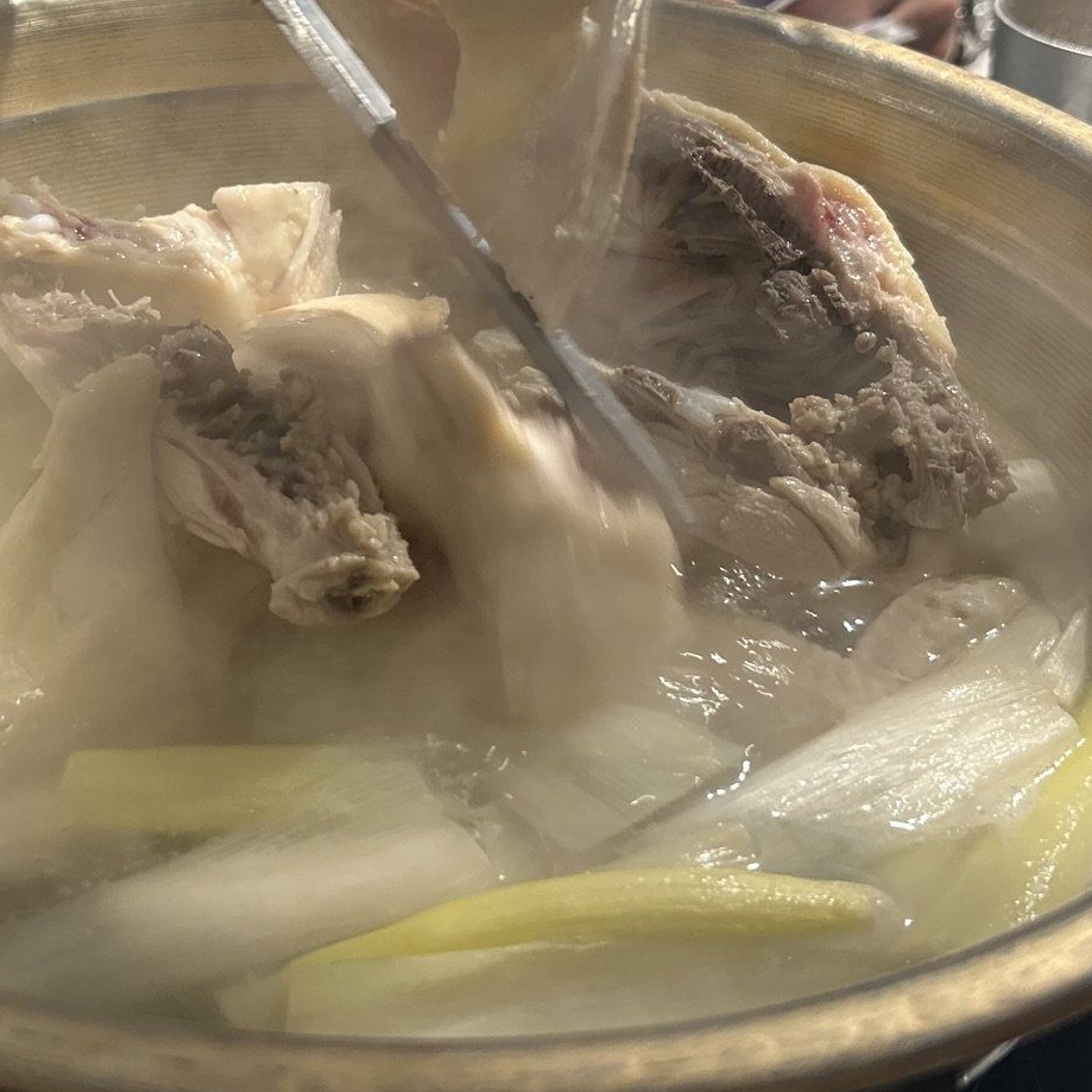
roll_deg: +0.5
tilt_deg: -30.5
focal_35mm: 50
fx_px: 1785
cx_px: 271
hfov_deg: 33.3
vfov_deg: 33.8
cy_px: 380
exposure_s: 1/100
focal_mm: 5.7
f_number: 1.5
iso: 100
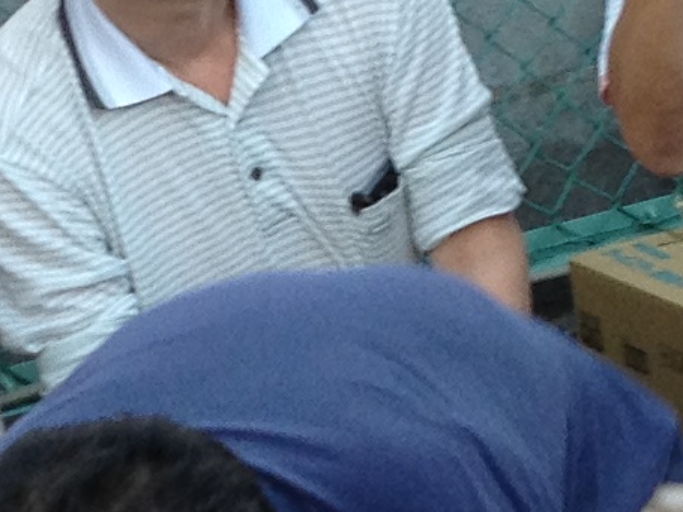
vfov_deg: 5.9
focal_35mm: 251
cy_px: 399
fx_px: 4951
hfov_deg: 7.9
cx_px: 150
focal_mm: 4.28
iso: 64
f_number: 2.4
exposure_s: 1/60
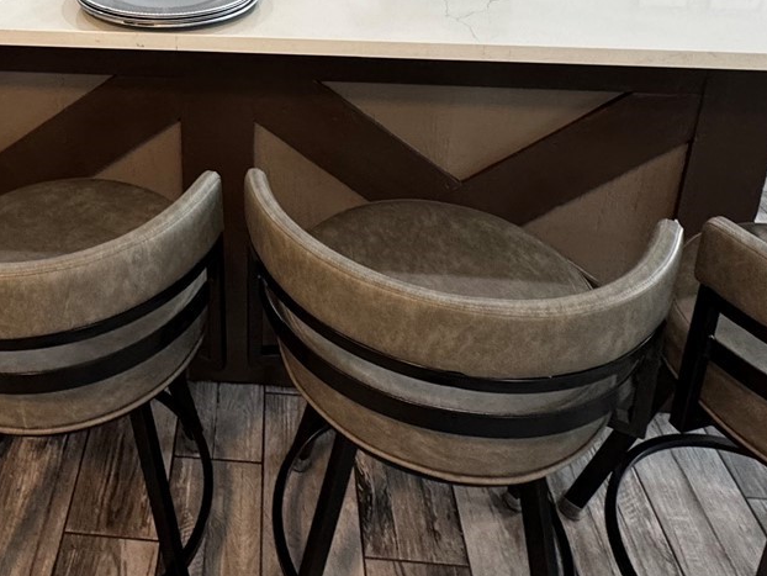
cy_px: -54
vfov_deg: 34.4
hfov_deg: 49.3
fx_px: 798
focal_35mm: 36
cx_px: 194
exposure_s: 1/60
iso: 250
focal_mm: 2.22
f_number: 2.2
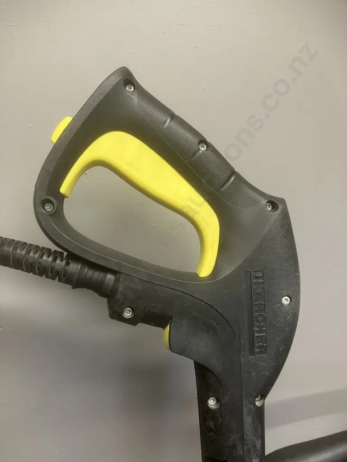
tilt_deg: -7.0
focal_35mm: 28
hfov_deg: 49.7
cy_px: 231
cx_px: 174
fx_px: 374
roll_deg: -0.9
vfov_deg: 63.4
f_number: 1.8
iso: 80
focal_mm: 3.99
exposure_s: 1/50
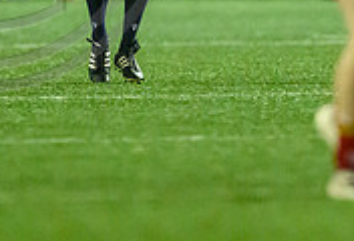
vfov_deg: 0.7
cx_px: 223
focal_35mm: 1908
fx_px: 18893
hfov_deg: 1.1
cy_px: -42
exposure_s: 1/1600
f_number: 2.8
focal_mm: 400
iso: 12800
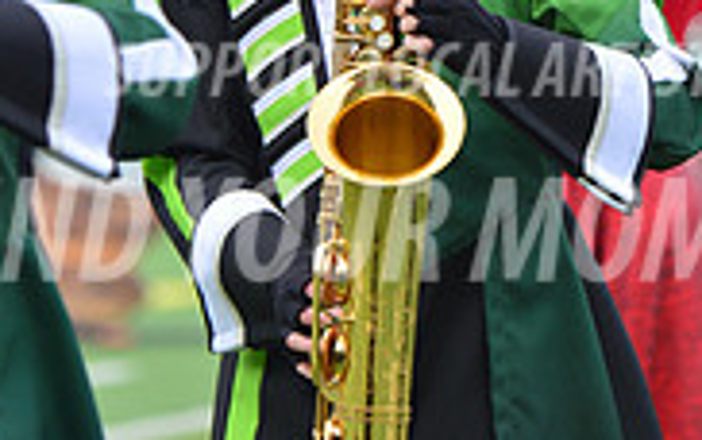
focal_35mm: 629
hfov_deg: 3.3
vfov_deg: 2.1
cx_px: 434
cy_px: -35
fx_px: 12041
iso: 200
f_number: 5.6
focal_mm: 250
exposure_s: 1/500
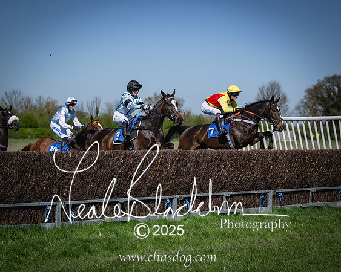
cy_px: 137
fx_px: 940
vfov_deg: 16.5
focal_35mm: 93
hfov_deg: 20.5
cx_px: 145
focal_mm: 82
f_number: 4
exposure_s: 1/2000
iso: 100
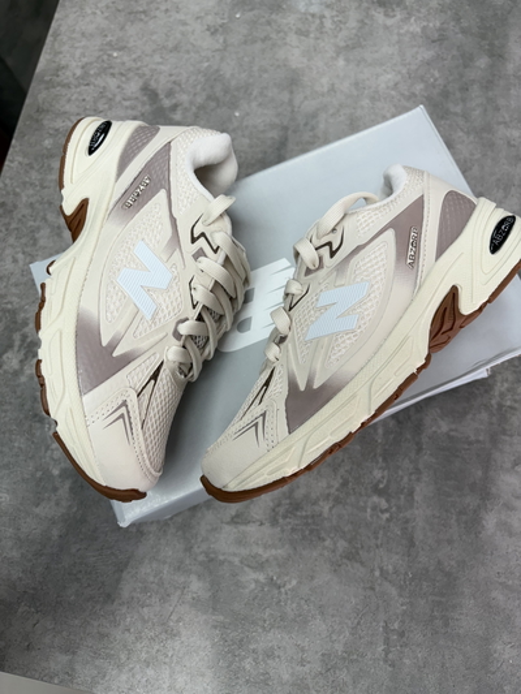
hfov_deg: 53.1
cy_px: 347
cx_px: 260
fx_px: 522
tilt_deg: -73.4
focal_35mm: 26
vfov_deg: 67.3
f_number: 1.6
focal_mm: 5.96
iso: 32
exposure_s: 1/100
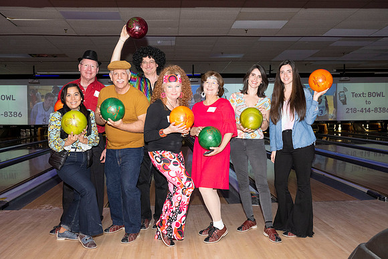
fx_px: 388
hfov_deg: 53.1
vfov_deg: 36.9
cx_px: 194
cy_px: 130
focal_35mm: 36
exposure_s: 1/100
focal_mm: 36
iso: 1600
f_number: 5.6
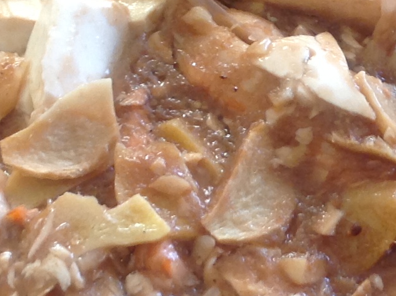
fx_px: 1622
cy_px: 323
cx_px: 250
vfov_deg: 10.3
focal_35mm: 142
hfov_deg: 13.9
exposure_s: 1/15
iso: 50
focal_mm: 4.28
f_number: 2.4
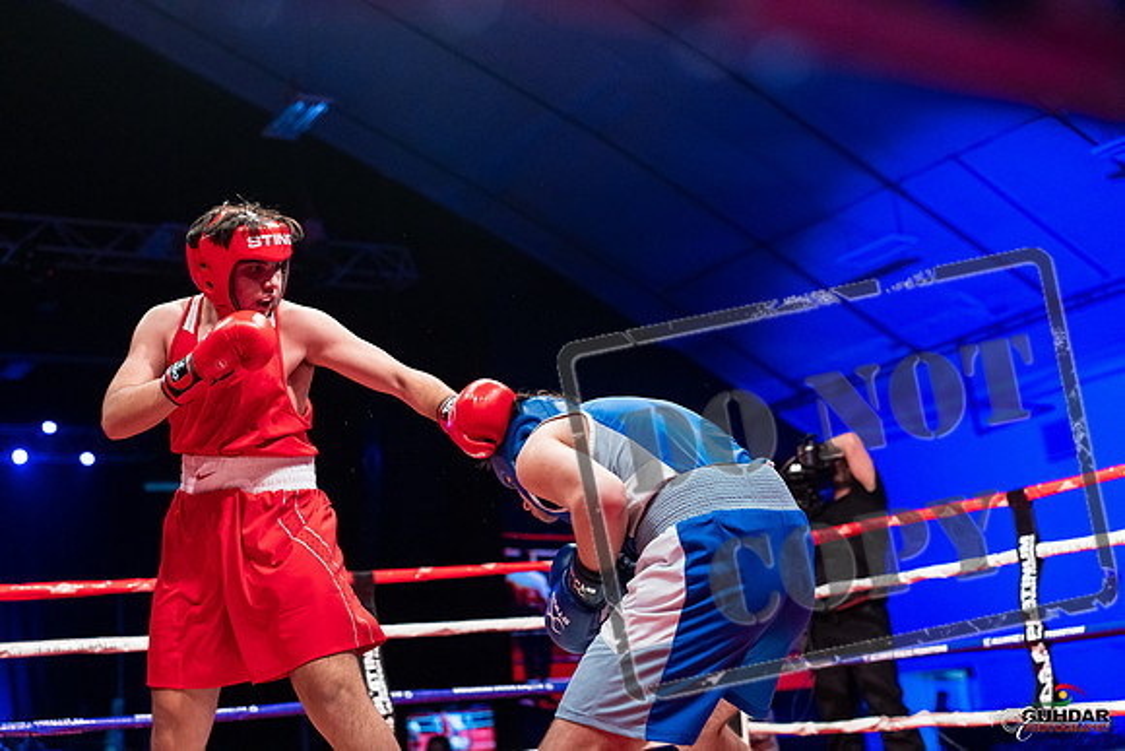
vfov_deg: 27.0
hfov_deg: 39.6
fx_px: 1563
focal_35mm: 50
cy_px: 376
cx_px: 562
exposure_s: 1/1000
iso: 4000
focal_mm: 50
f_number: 2.8
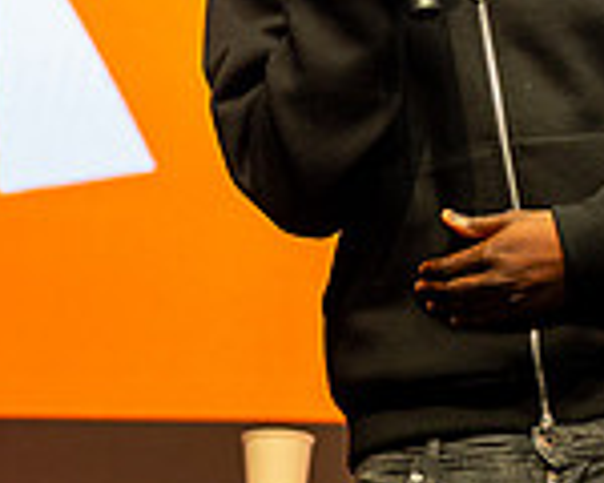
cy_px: -312
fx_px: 7919
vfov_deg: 3.5
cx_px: 1074
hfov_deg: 4.3
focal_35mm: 443
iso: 640
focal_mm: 97
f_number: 2.8
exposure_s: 1/160
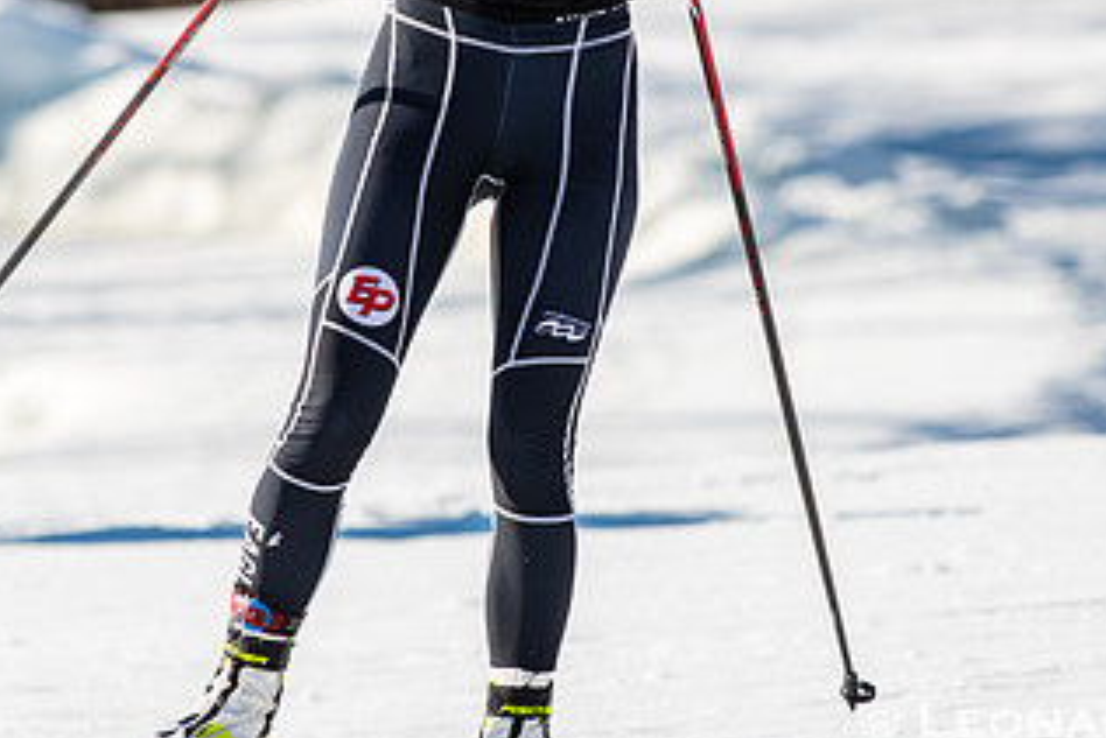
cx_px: 525
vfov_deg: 1.7
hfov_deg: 2.5
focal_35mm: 825
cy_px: 124
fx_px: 25356
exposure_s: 1/2000
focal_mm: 300
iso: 400
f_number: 6.3
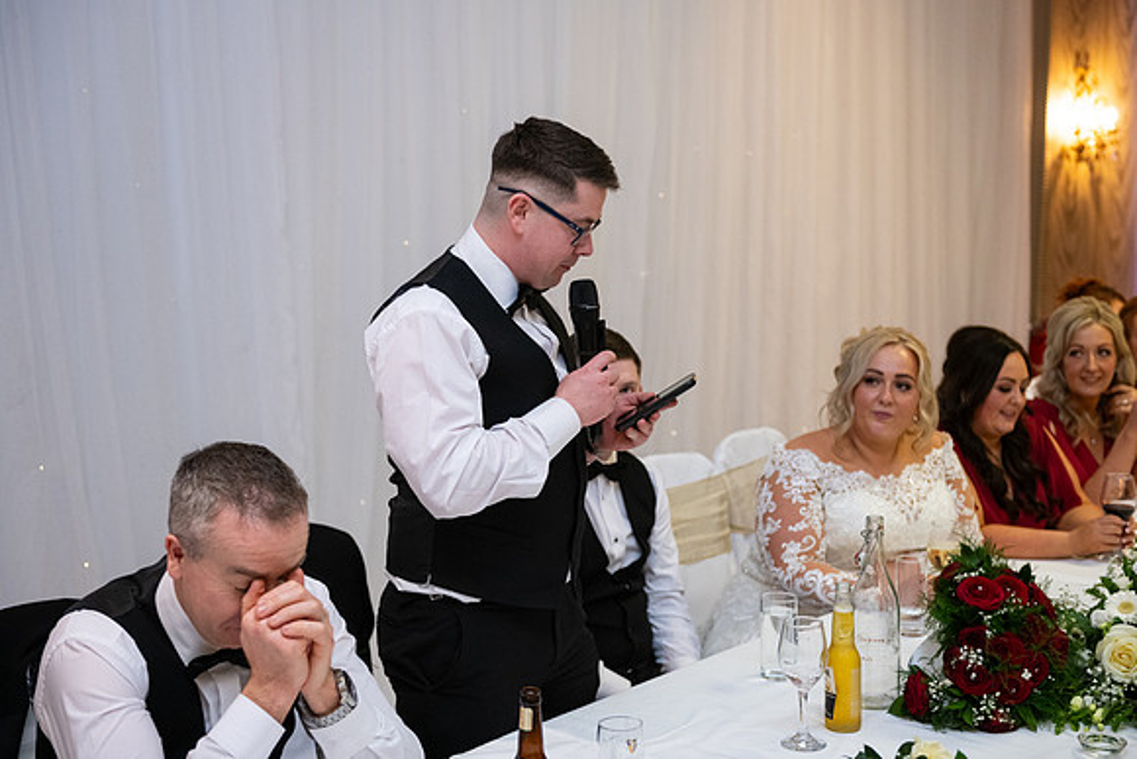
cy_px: 380
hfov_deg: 36.2
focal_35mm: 55
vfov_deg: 24.6
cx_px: 568
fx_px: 1737
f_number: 3.5
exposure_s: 1/160
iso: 1250
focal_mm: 55
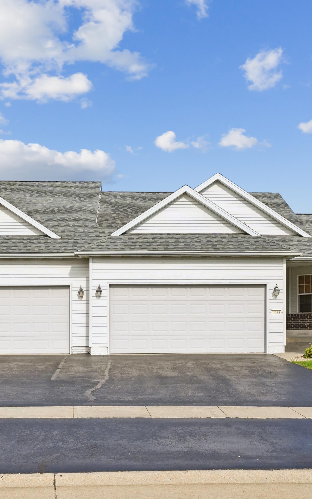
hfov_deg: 28.3
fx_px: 612
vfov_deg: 44.4
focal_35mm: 45
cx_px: 89
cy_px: 248
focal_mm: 29
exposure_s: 1/2500
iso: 800
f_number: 9
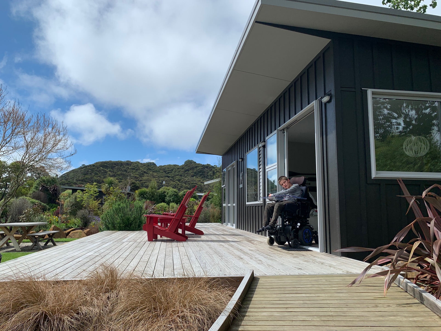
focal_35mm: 26
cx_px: 220
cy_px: 166
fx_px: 331
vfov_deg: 53.1
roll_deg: -0.9
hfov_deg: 67.3
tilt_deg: +9.0
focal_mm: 4.25
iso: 25
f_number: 1.8
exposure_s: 1/3401
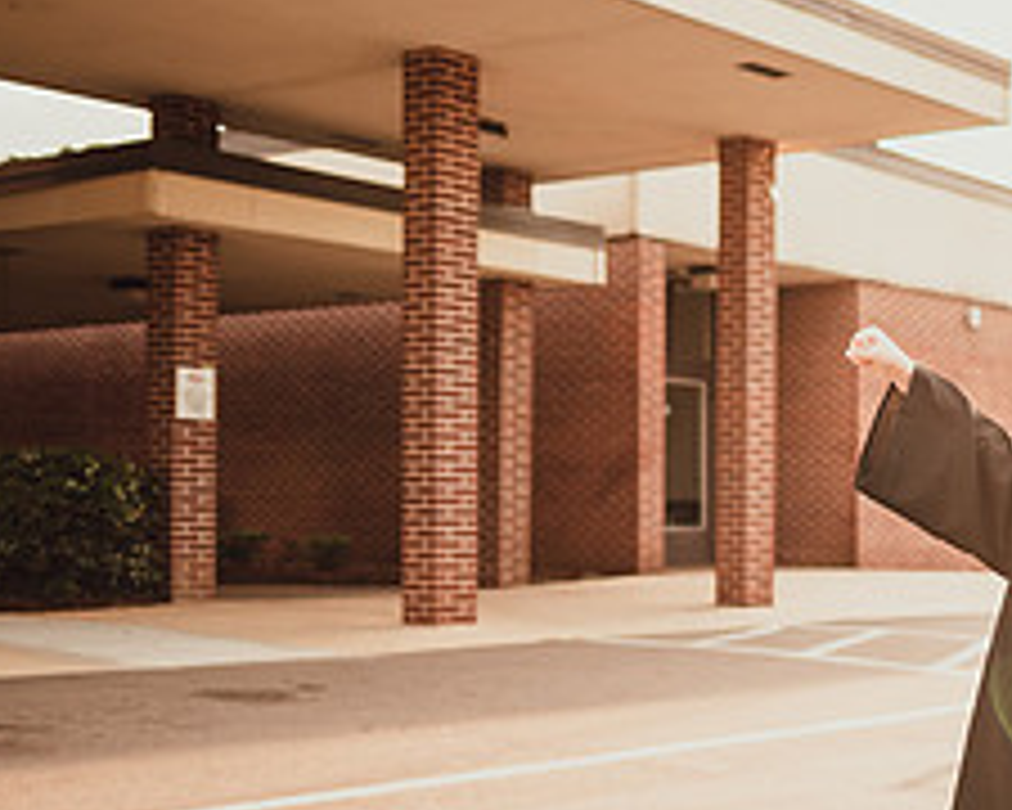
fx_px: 1737
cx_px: 1241
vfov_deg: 26.0
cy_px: 569
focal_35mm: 58
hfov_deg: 28.0
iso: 100
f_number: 2.2
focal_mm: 24
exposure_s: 1/400
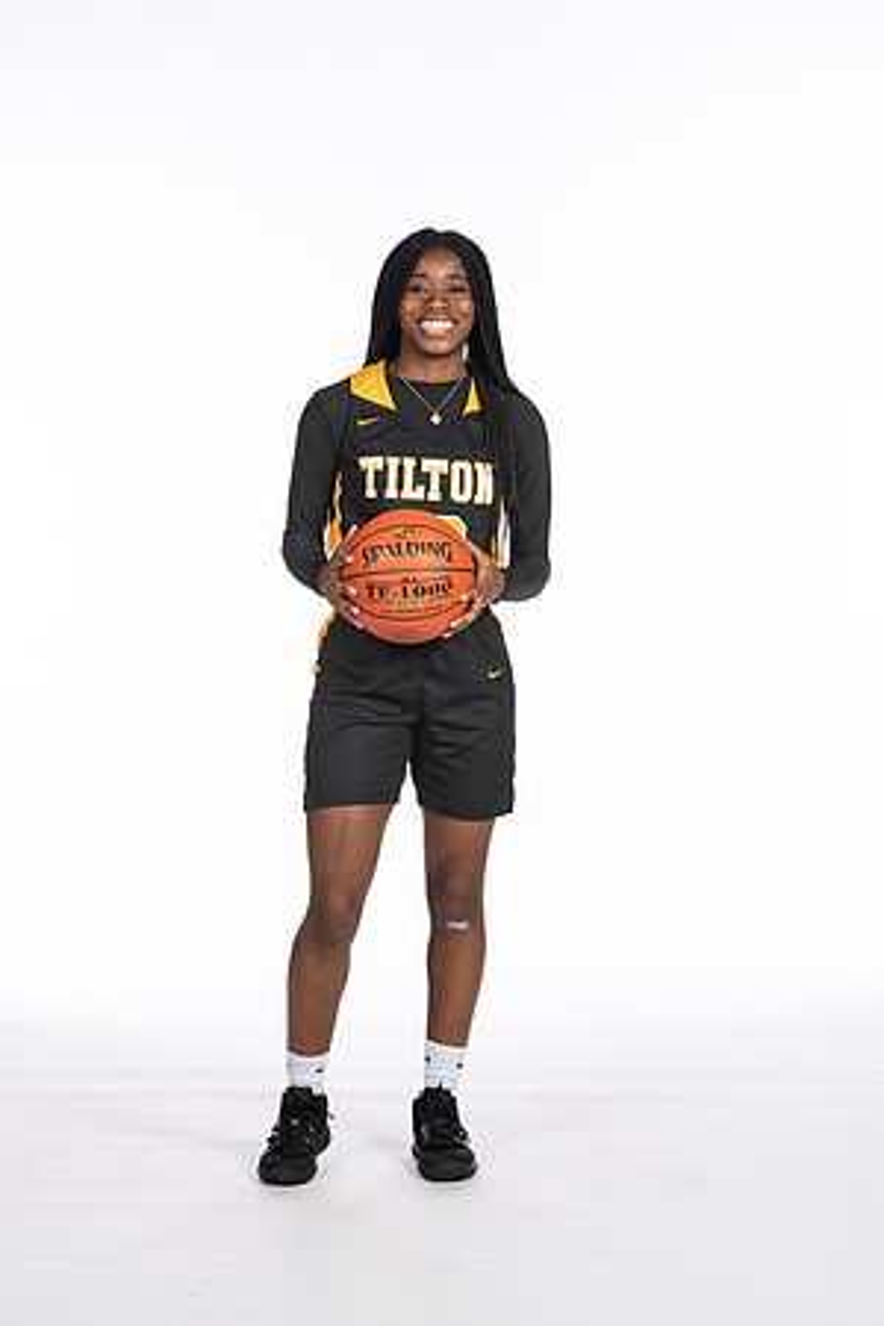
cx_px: 442
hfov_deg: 13.0
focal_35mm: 105
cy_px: 663
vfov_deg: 19.5
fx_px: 3867
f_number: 5.6
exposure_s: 1/100
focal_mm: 70
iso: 100
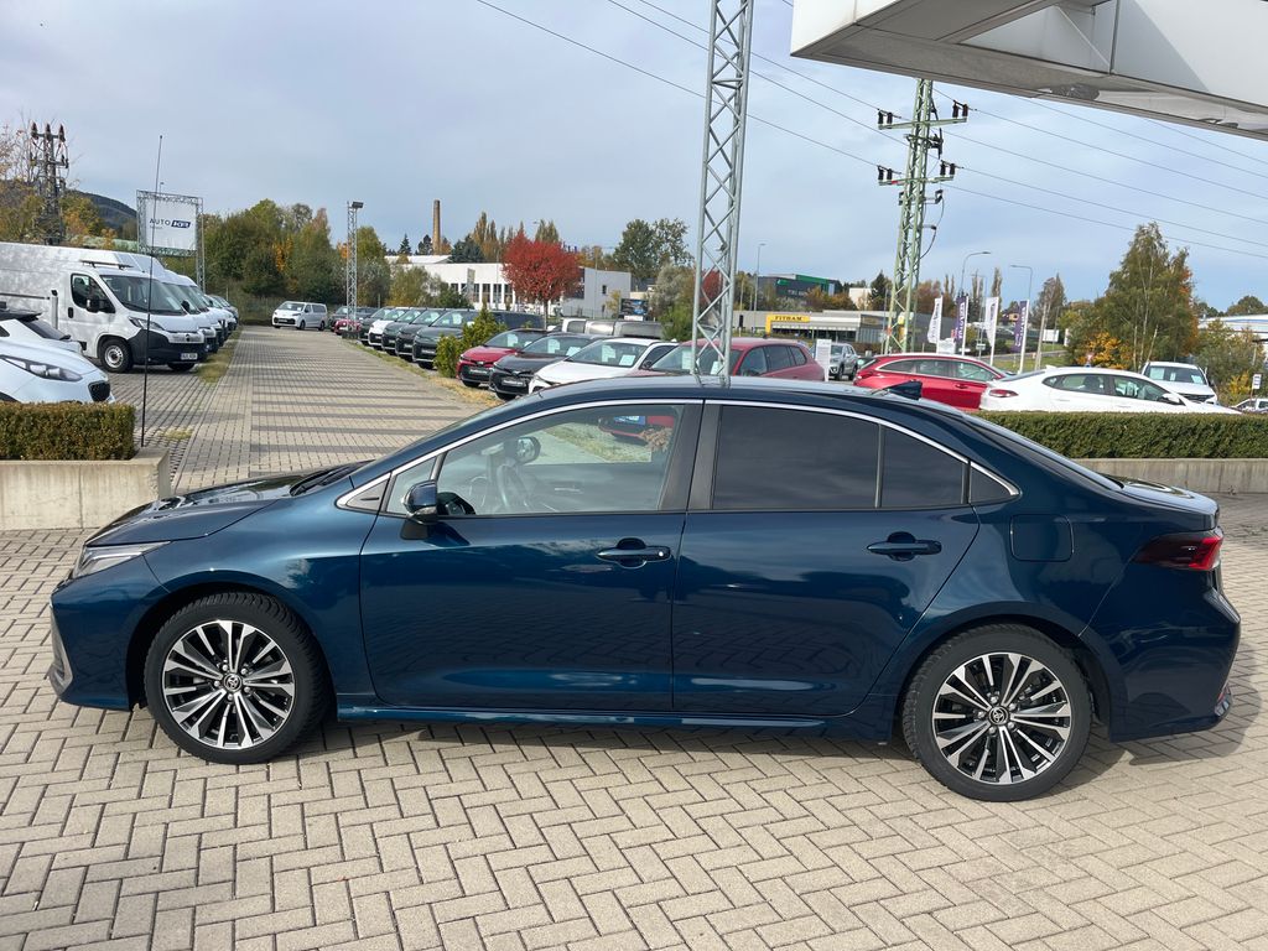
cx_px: 634
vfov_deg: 53.1
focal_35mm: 26
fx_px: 952
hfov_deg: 67.3
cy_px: 476
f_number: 1.6
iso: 50
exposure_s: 1/2268
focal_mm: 5.1
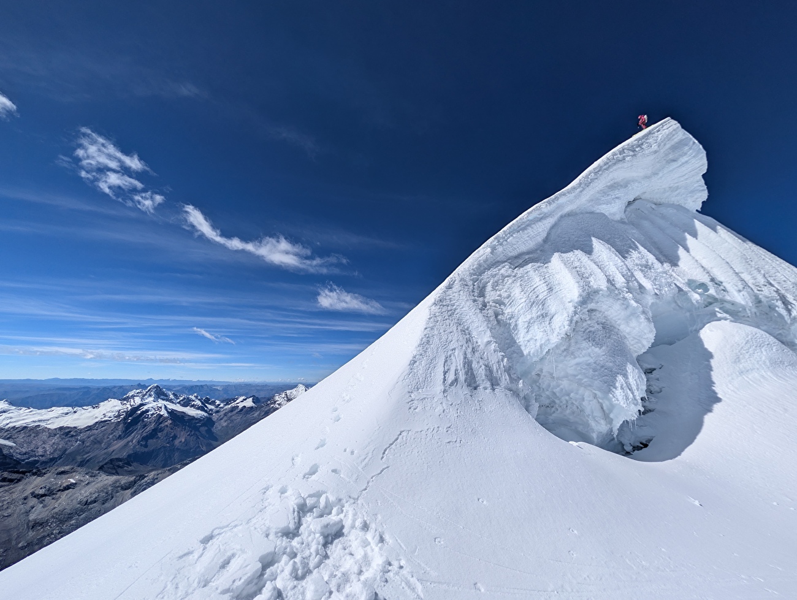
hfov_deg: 110.5
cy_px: 300
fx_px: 277
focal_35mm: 12
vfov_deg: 94.6
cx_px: 398
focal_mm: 2.02
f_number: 1.7
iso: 53
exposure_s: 1/6993
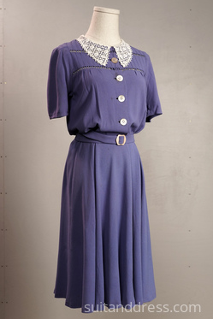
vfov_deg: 39.6
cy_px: 162
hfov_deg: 27.0
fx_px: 443
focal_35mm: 50
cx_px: 104
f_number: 6.3
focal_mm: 32
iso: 400
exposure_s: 1/80
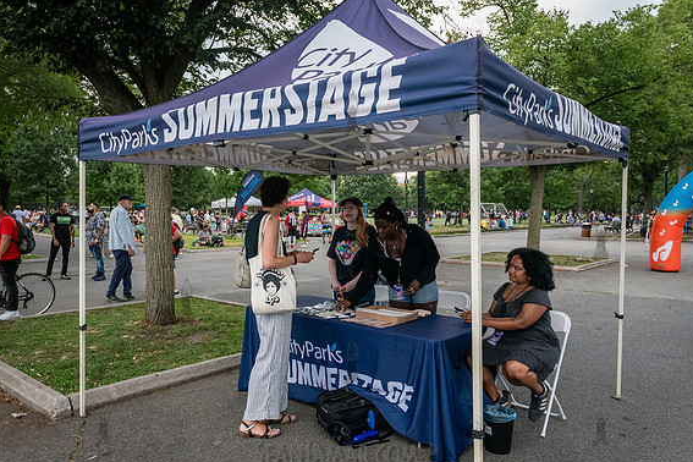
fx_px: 520
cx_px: 318
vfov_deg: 47.9
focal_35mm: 27
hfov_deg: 67.3
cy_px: 244
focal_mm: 24
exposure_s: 1/1000
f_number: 4.5
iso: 3200
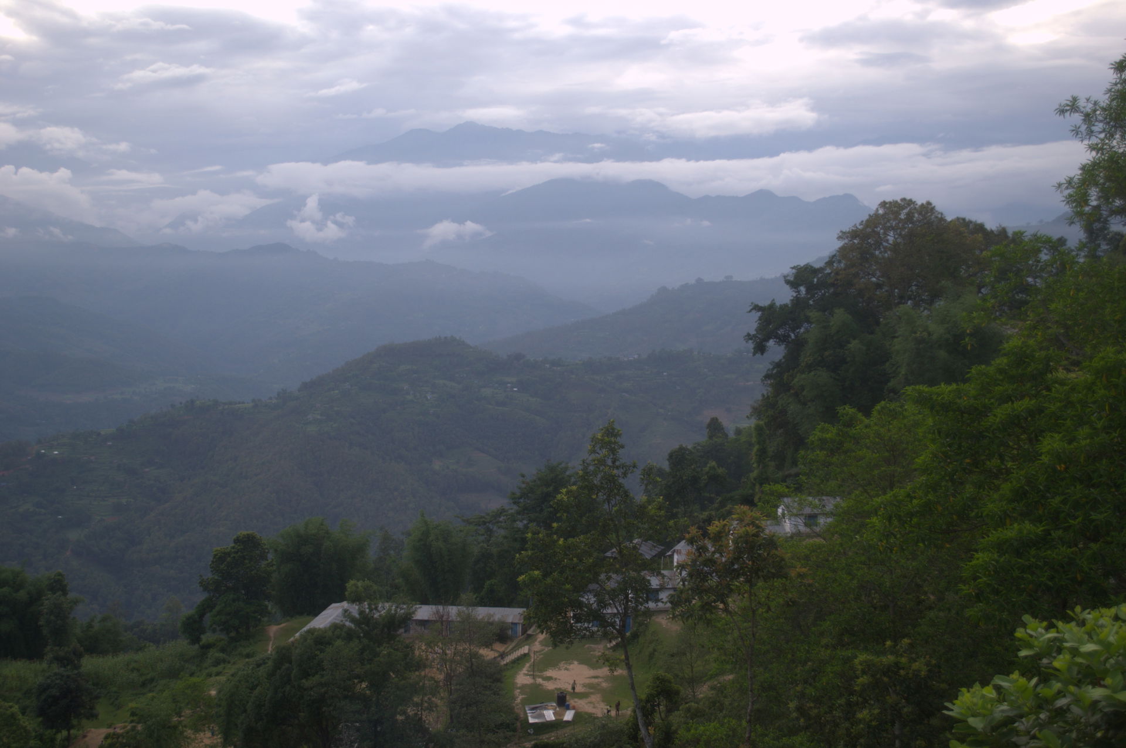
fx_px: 1359
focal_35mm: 44
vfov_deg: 30.8
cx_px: 563
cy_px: 374
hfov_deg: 45.0
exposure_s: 1/125
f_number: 4.5
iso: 125
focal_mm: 29
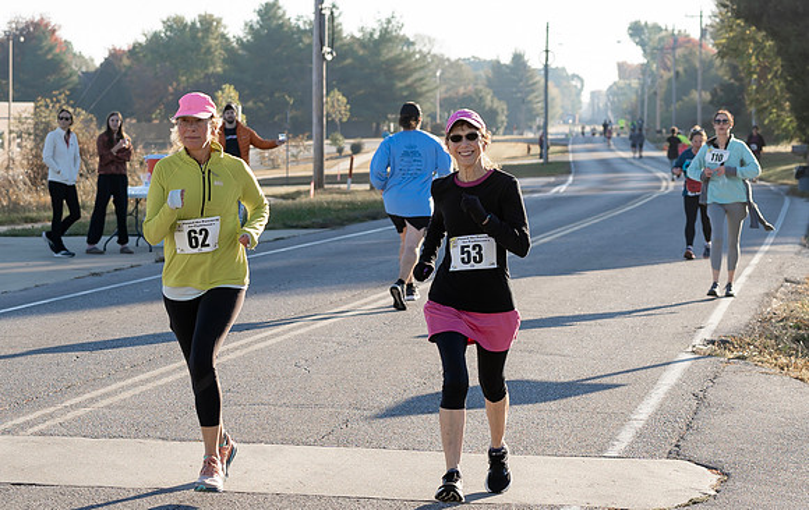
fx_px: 2566
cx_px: 407
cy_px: 156
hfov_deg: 17.9
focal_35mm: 116
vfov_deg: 11.3
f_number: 2.8
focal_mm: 46
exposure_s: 1/500
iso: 100
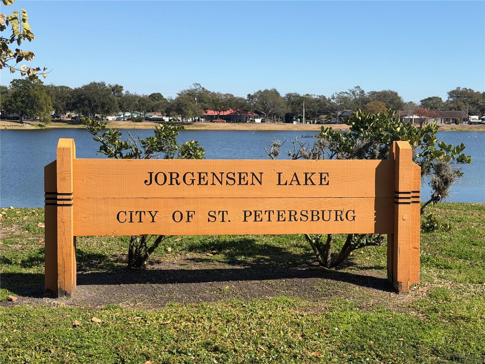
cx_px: 242
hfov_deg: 39.7
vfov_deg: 30.3
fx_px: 673
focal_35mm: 48
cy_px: 182
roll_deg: -0.4
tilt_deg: -5.4
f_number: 1.78
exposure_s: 1/4587
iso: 64
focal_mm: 6.76
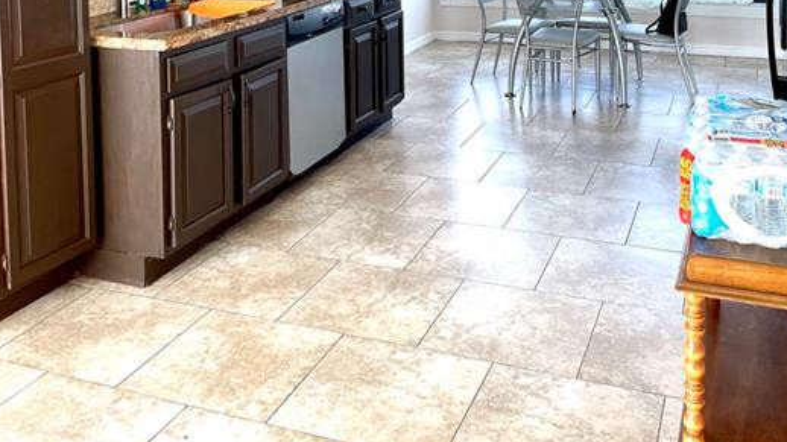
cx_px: 389
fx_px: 876
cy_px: -55
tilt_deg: -4.4
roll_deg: +0.9
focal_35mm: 42
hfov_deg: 48.4
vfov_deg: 26.0
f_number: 1.6
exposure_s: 1/121
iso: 40
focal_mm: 4.2
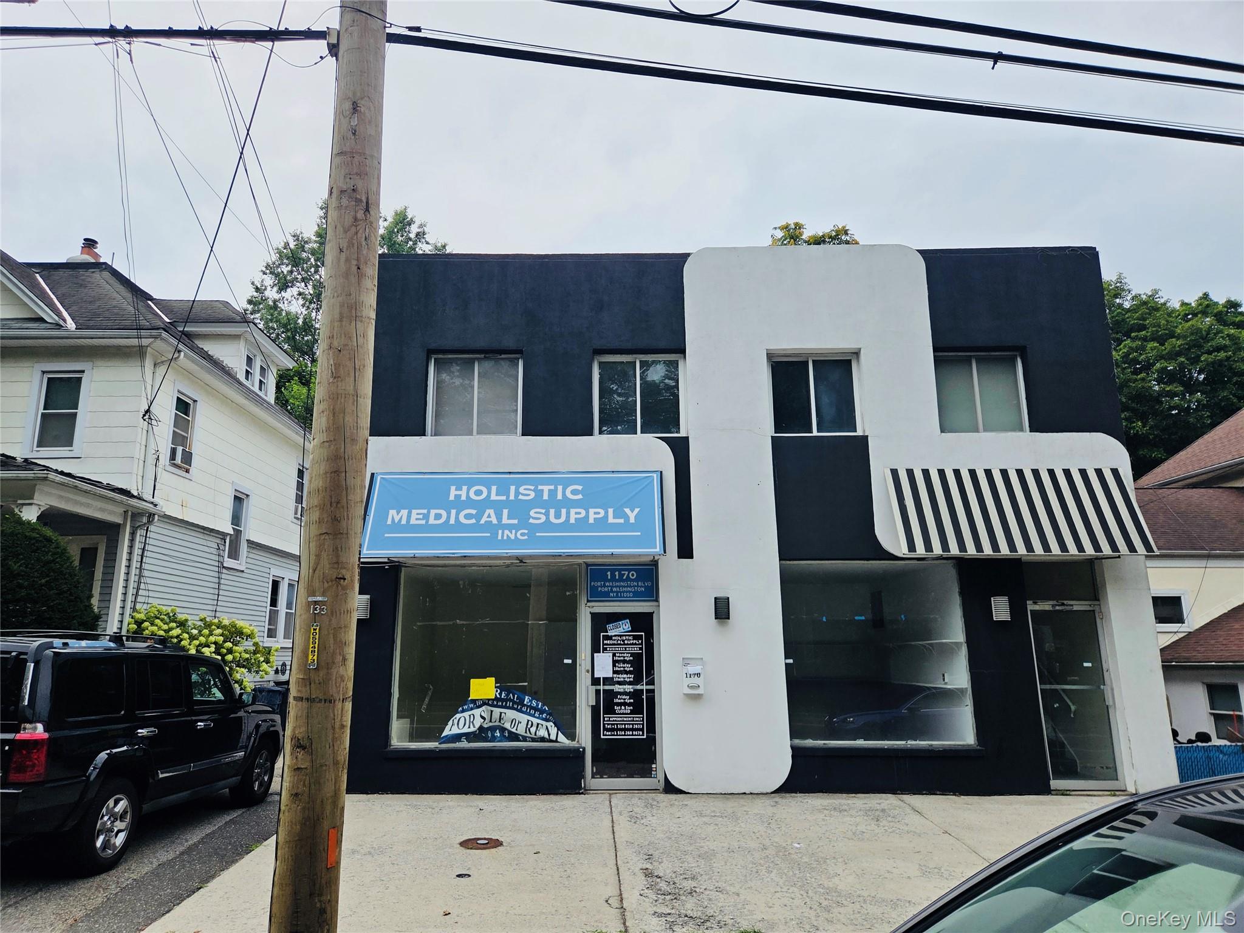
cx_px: 622
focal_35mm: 23
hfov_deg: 73.9
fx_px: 827
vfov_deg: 58.9
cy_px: 466
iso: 80
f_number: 1.8
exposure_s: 1/5699
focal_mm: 5.4
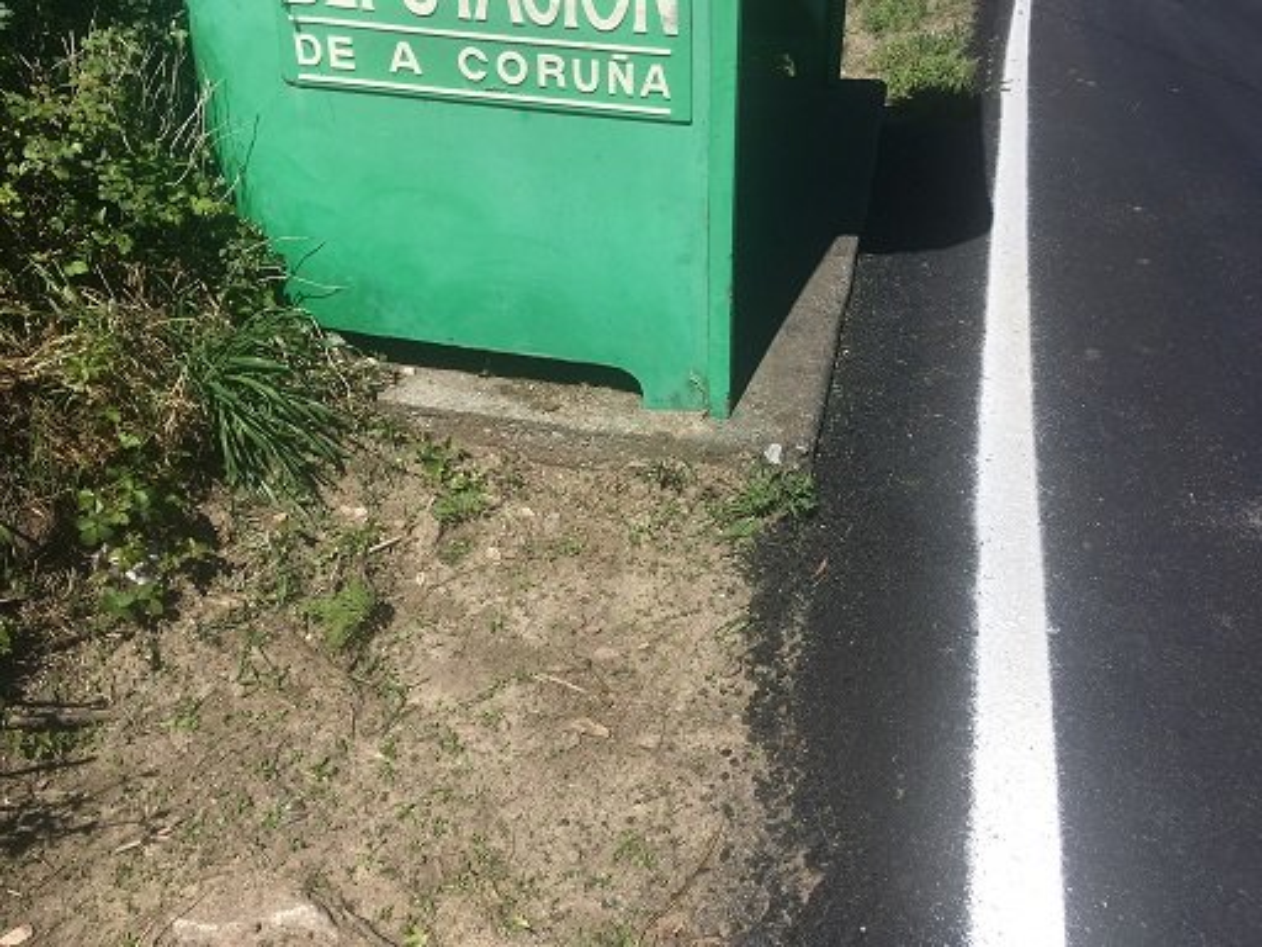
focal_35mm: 29
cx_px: 631
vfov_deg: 48.2
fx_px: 1057
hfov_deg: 61.7
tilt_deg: -34.1
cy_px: 474
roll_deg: -1.3
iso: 25
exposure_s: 1/2262
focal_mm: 4.15
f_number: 2.2
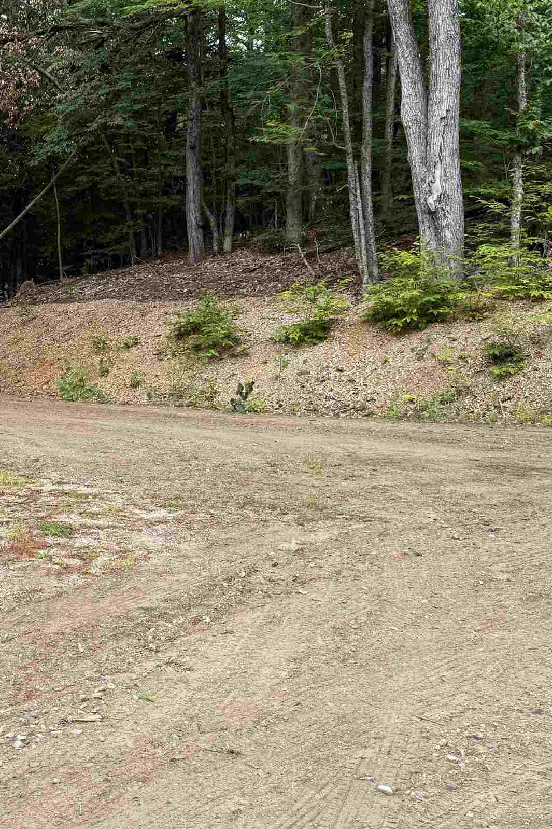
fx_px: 1104
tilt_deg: +0.8
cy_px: 336
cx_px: 0
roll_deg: -2.0
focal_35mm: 48
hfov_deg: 26.6
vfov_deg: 41.0
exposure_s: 1/796
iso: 80
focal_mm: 6.76
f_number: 1.78
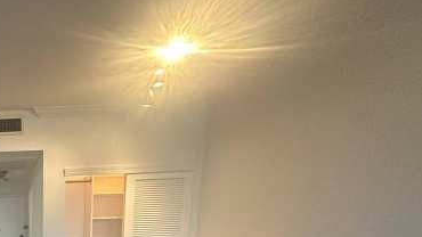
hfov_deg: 47.3
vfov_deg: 28.4
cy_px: 318
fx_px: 369
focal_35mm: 33
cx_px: -17
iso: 250
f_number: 2.2
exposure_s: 1/60
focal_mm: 2.22
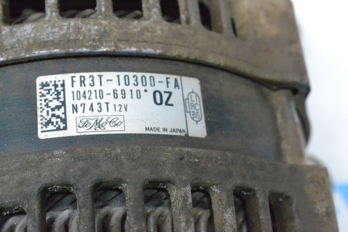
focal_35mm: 82
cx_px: 174
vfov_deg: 16.6
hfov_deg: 24.6
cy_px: 116
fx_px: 798
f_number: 9
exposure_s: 1/160
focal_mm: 55
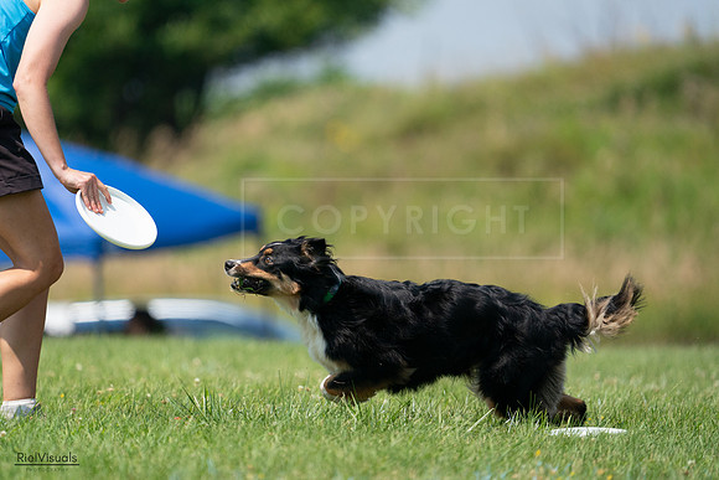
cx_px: 360
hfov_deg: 3.9
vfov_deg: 2.6
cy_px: 240
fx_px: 10567
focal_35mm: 529
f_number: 6.3
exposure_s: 1/4000
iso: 1250
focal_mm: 529
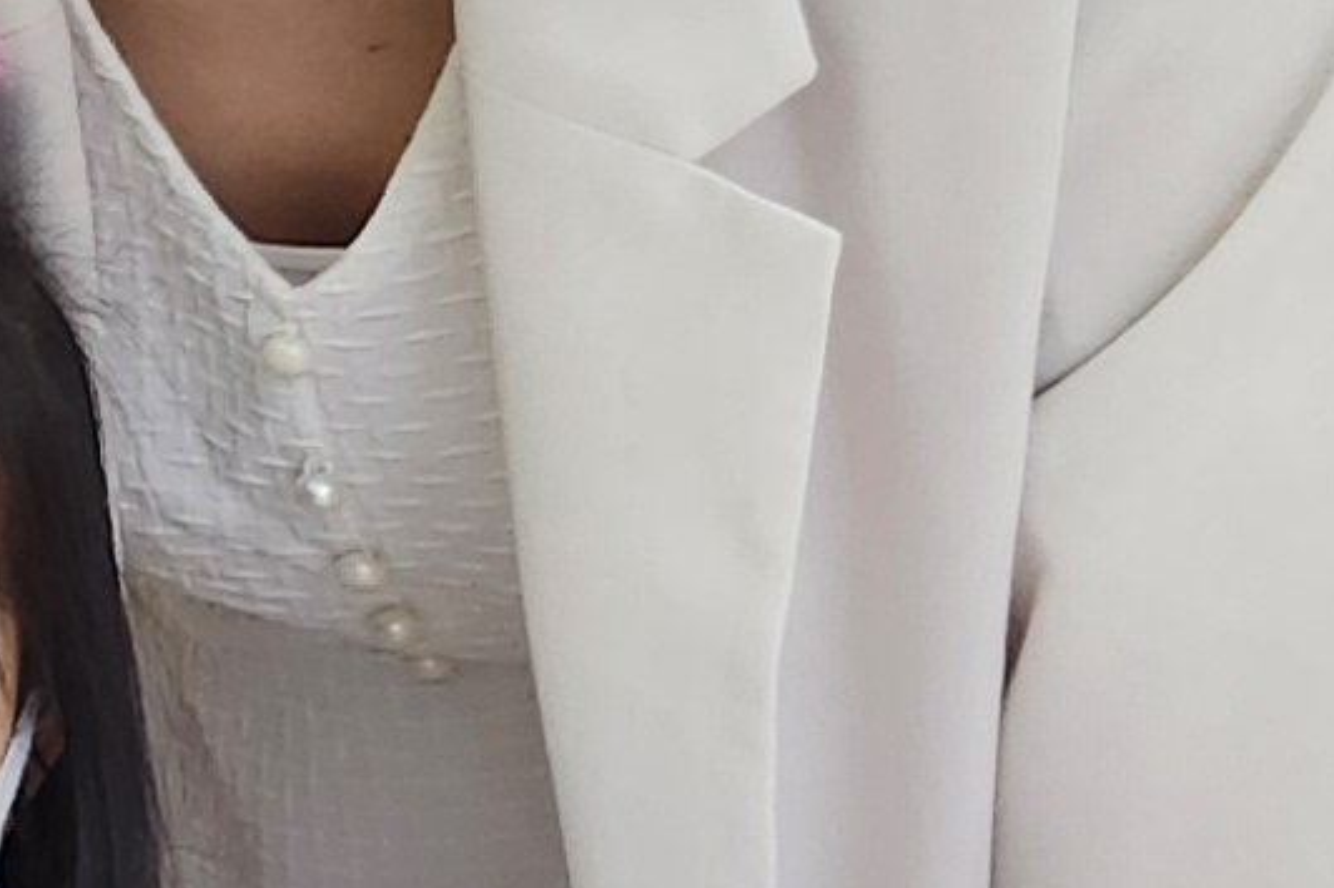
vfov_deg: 7.6
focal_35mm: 180
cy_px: 63
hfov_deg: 10.3
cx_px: -1542
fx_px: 6666
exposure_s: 1/100
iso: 160
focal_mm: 5.54
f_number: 1.8
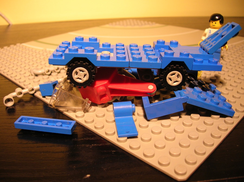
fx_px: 239
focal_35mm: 34
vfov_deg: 41.7
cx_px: 122
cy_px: 91
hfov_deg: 54.0
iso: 50
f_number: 2.9
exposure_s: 1/8
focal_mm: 5.7
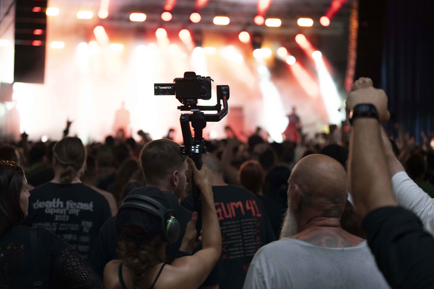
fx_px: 844
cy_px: 144
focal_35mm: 70
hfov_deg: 28.8
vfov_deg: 19.5
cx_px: 217
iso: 2000
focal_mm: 70
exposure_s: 1/100
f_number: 2.8
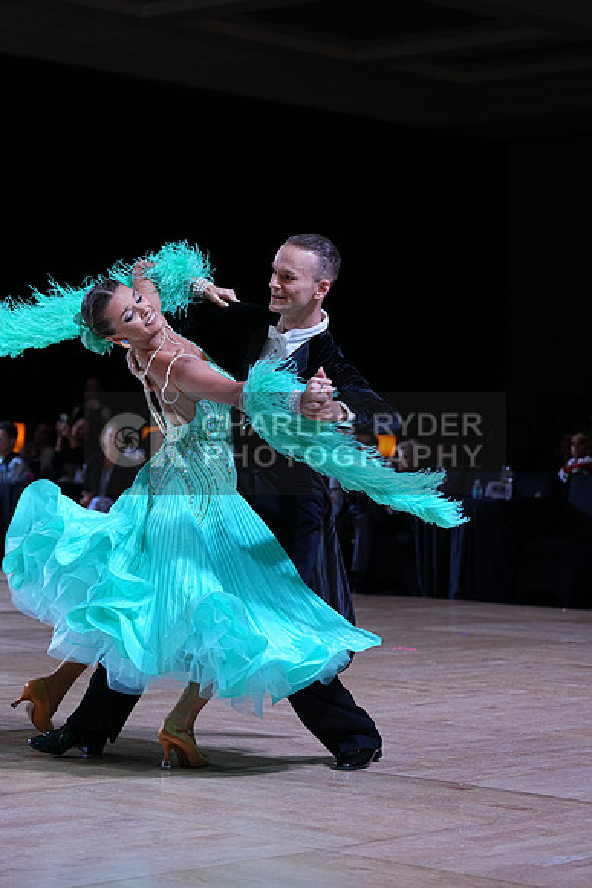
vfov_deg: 22.9
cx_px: 296
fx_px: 2194
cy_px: 444
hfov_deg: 15.4
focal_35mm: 89
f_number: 4
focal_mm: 89
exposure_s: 1/500
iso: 1000
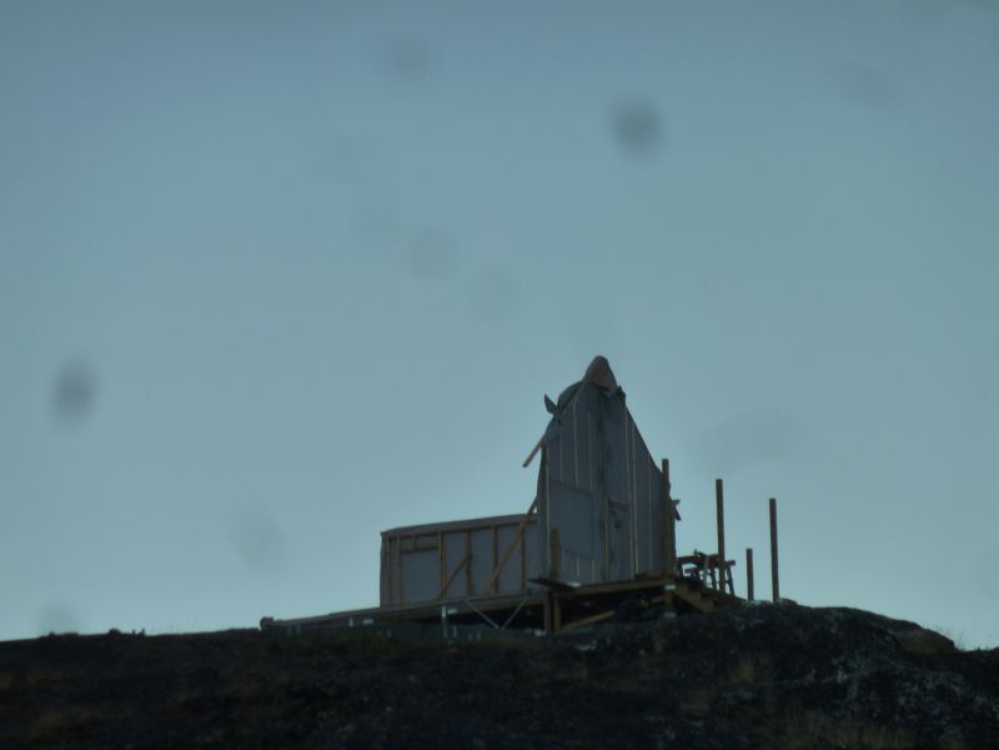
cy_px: 375
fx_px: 8658
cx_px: 500
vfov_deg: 5.0
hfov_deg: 6.6
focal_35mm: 300
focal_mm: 49.2
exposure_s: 1/200
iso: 125
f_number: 4.9
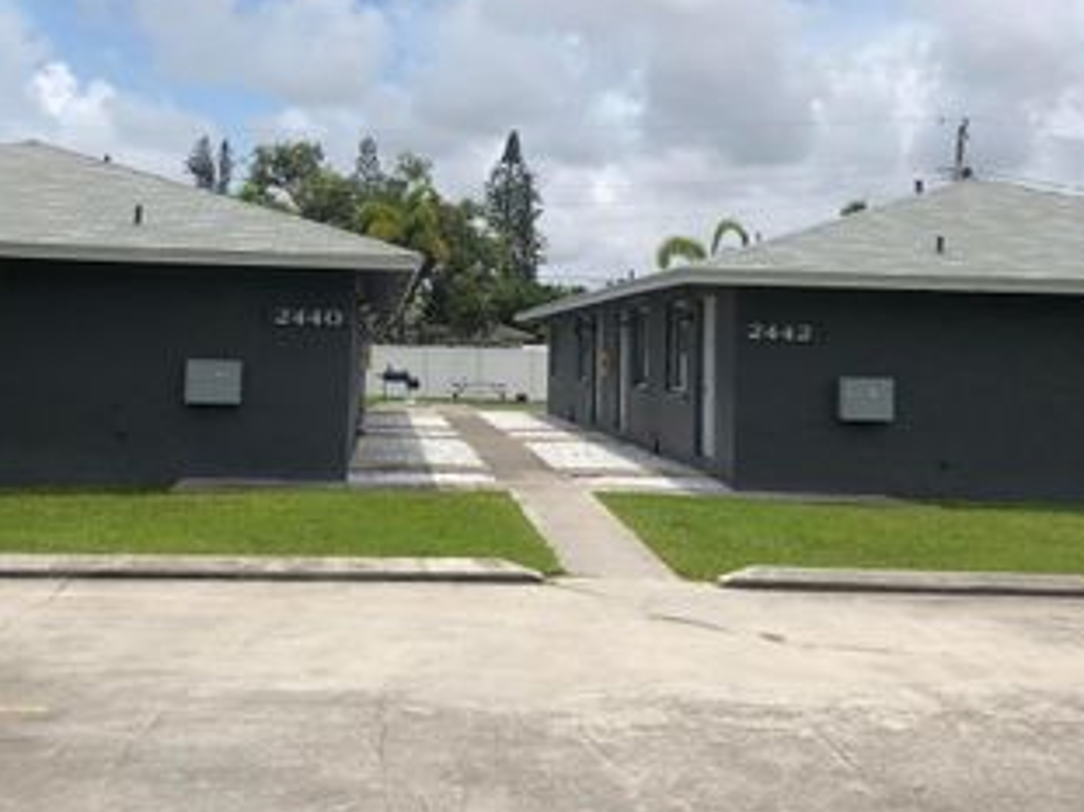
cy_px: 277
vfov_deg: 31.9
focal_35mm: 45
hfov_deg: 41.9
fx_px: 1409
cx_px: 446
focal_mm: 4
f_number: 1.8
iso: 25
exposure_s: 1/3247
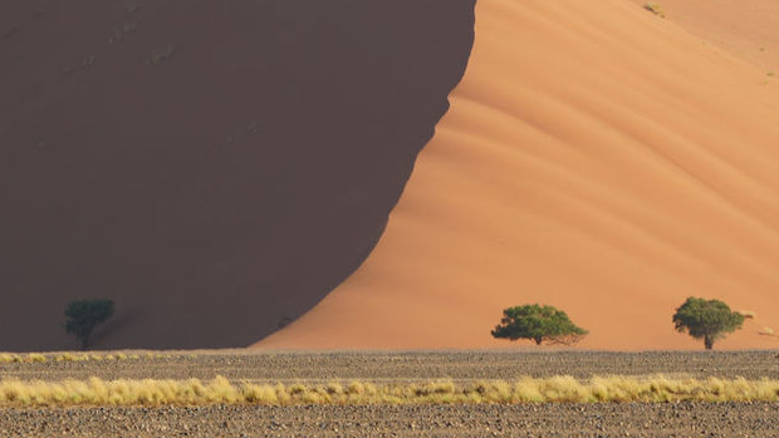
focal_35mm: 451
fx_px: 9317
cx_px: 236
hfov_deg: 4.8
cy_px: -40
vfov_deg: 2.7
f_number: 7.1
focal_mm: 167
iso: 100
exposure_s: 1/250
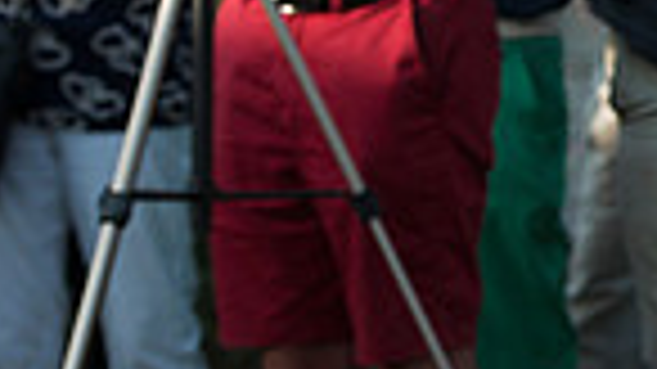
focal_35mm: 357
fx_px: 6217
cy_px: -400
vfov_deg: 3.4
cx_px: 1035
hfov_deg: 6.0
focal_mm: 86
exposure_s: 1/1250
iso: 400
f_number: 5
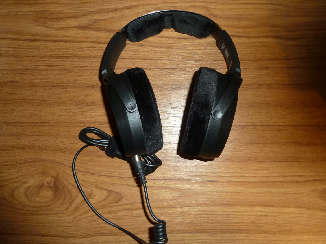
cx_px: 166
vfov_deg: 53.0
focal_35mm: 26
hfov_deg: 67.3
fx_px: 245
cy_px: 124
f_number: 3.3
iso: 160
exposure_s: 1/8
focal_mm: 4.1
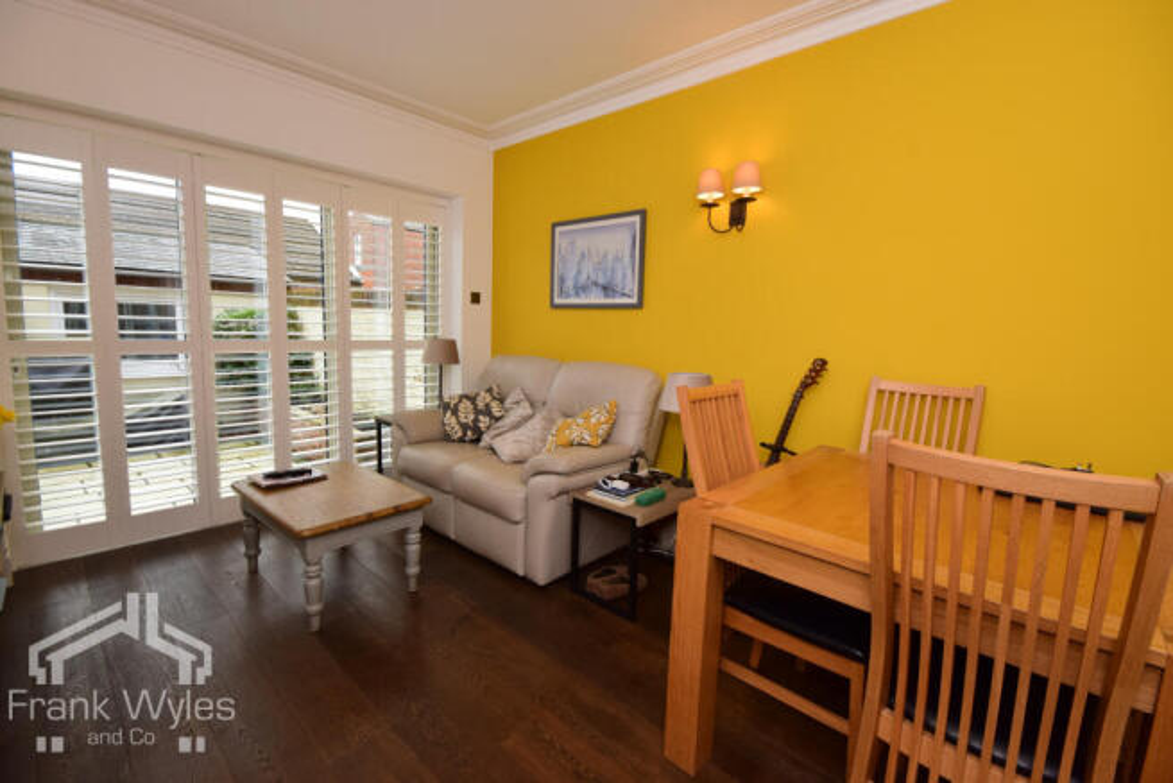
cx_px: 586
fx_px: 489
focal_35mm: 15
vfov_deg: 77.4
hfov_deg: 100.4
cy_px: 392
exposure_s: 1/60
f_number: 14
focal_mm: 10
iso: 500
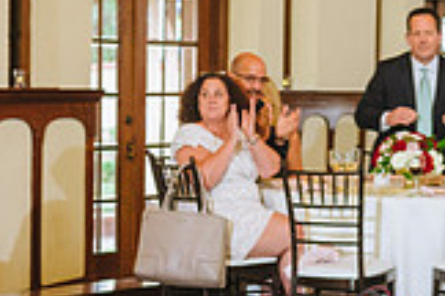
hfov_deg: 13.0
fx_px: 1953
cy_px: 160
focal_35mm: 158
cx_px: 222
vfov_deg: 8.7
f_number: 2.8
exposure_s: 1/160
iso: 1000
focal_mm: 44
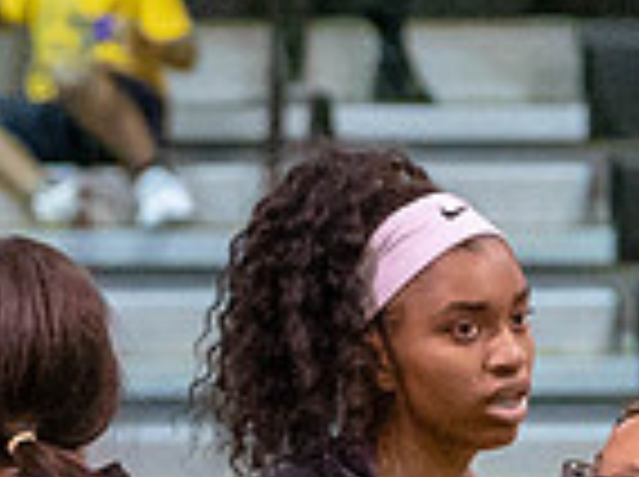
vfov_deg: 2.4
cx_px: 209
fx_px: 11444
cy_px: 442
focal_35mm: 621
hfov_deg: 3.2
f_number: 3.5
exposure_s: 1/750
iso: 6400
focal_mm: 94
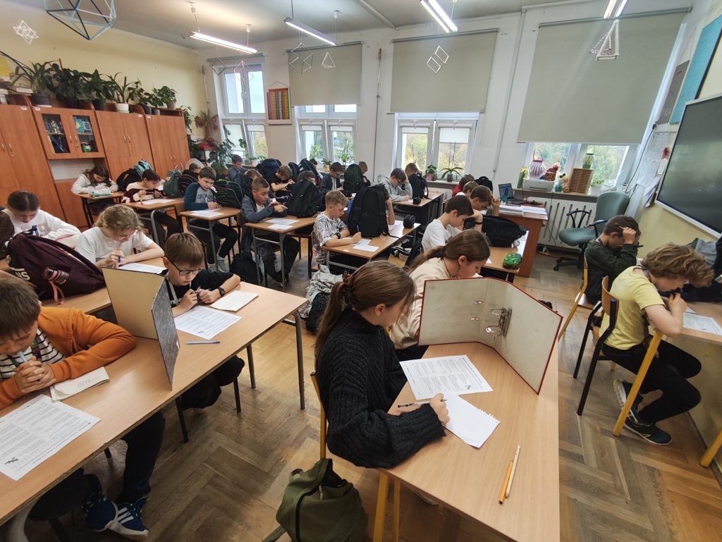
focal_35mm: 15
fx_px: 313
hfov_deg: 98.1
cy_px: 271
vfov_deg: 81.8
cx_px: 361
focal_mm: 1.65
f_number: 2.2
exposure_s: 1/50
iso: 250
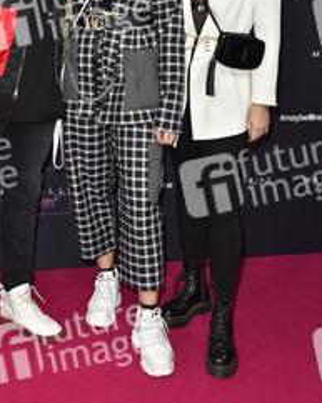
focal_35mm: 59
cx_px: 113
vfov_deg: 31.4
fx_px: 704
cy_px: 95
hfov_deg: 25.6
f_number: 5.6
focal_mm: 38
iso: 640
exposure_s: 1/160
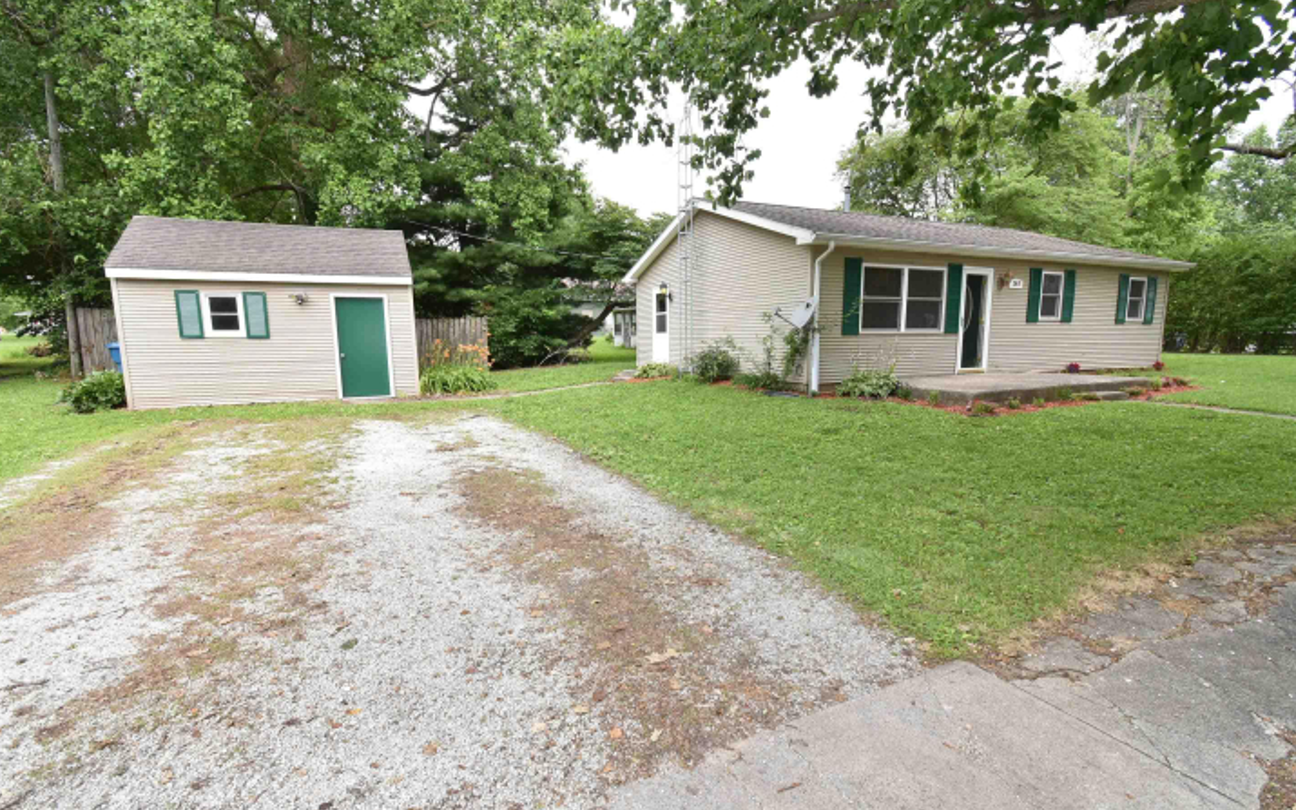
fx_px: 565
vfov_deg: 71.2
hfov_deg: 97.8
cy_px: 422
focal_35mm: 16
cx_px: 658
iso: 400
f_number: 10
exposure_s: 1/100
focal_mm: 10
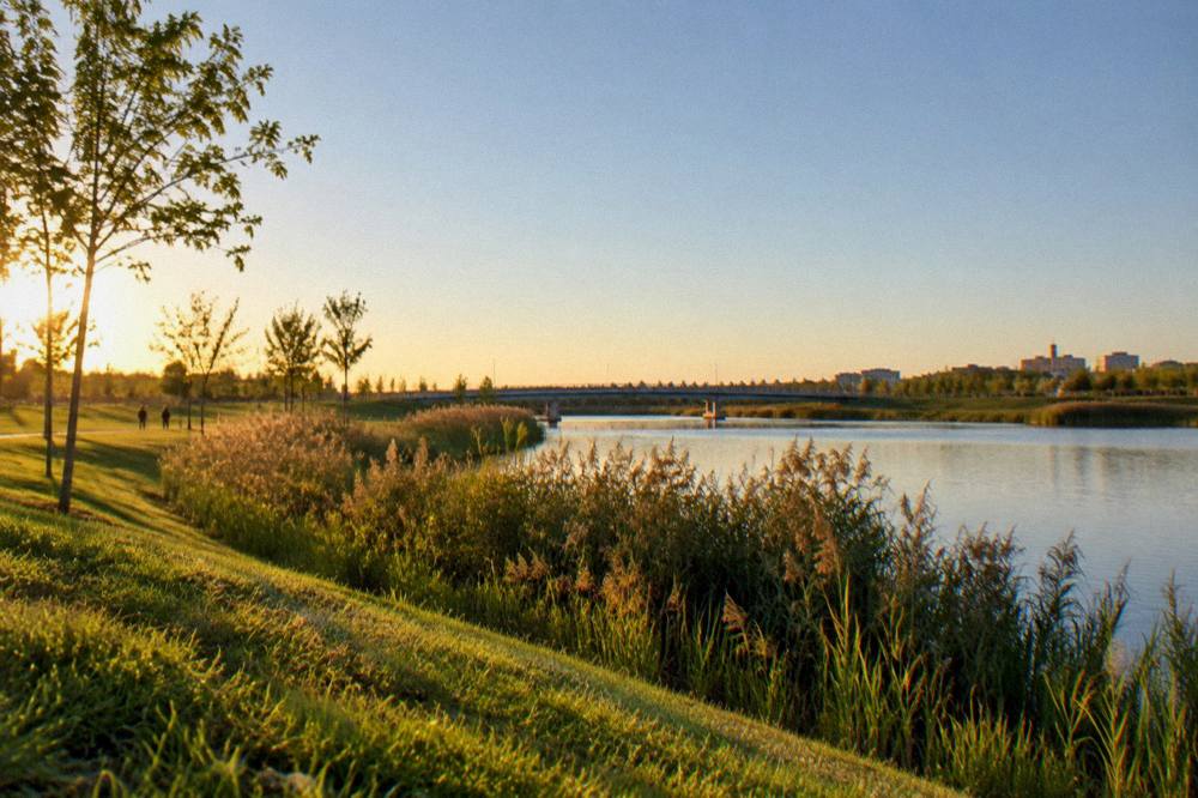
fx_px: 1164
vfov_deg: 37.8
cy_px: 399
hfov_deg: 54.5
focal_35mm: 35
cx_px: 599
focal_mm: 35
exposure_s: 1/200
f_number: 10
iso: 500
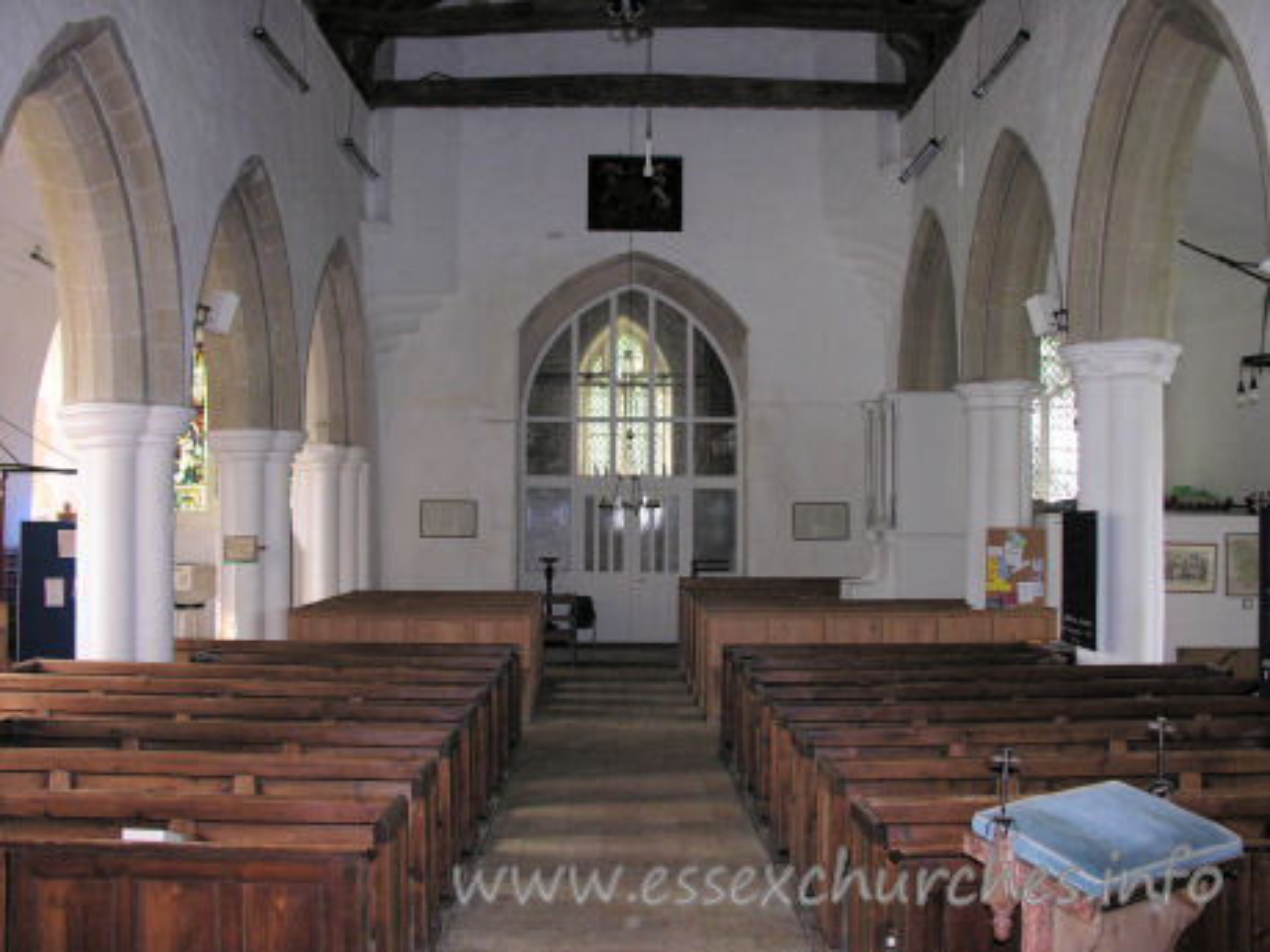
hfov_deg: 52.6
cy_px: 476
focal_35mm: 35
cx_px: 635
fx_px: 1284
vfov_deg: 40.7
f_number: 2.8
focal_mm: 8.9
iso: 137
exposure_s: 1/60.1
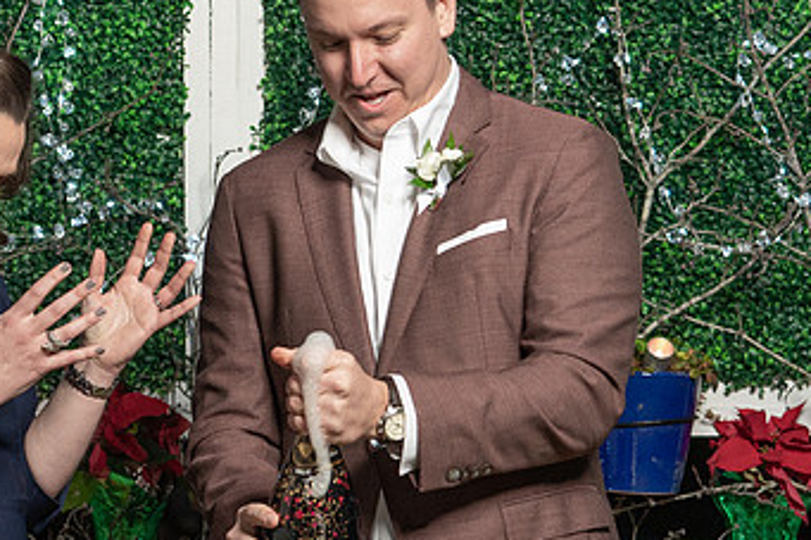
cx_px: 106
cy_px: 183
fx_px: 3850
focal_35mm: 171
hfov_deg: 12.0
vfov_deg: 8.0
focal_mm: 80
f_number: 4
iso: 2000
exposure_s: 1/250
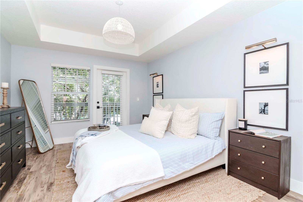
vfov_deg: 72.0
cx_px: 152
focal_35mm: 16
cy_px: 101
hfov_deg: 95.0
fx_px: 139
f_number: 8
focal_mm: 11
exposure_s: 1/200
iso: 640
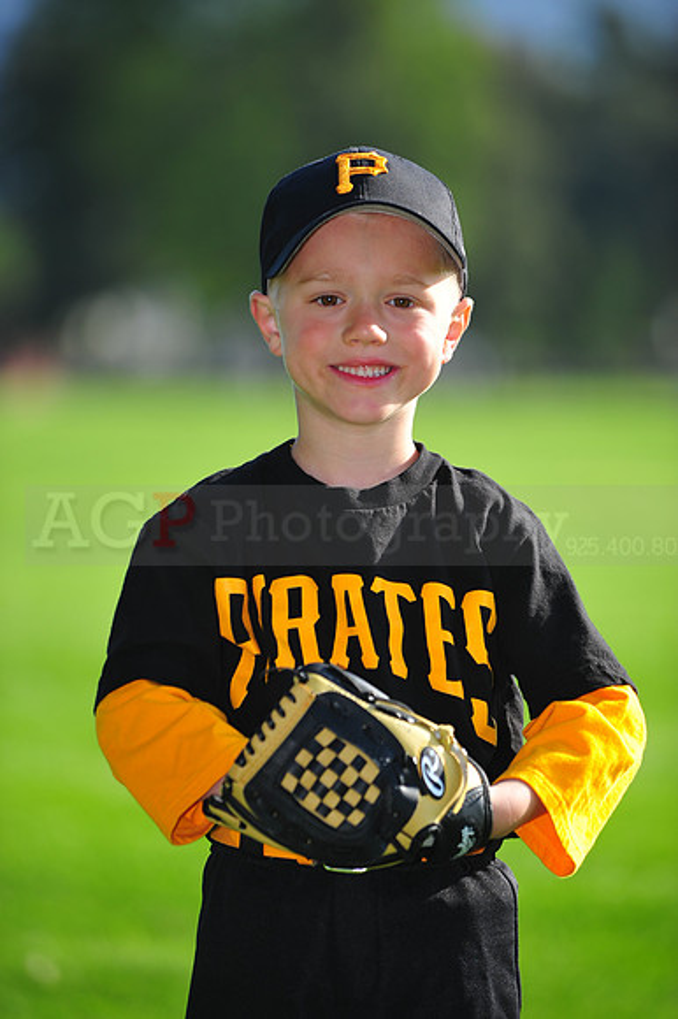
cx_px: 339
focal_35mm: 200
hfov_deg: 6.9
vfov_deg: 10.3
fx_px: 5656
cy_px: 510
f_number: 4
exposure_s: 1/1000
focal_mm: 200
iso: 200
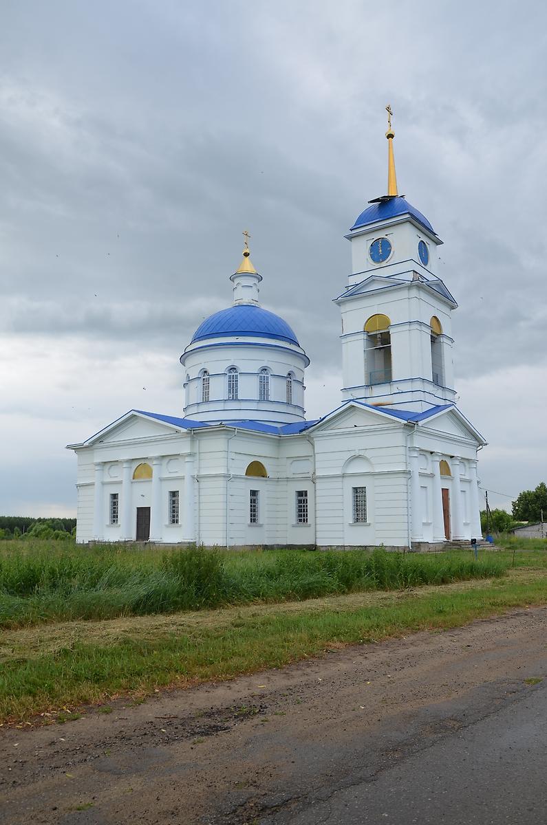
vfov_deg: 67.5
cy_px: 412
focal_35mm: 27
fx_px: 618
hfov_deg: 47.7
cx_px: 274
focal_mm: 18
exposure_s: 1/200
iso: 200
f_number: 7.1
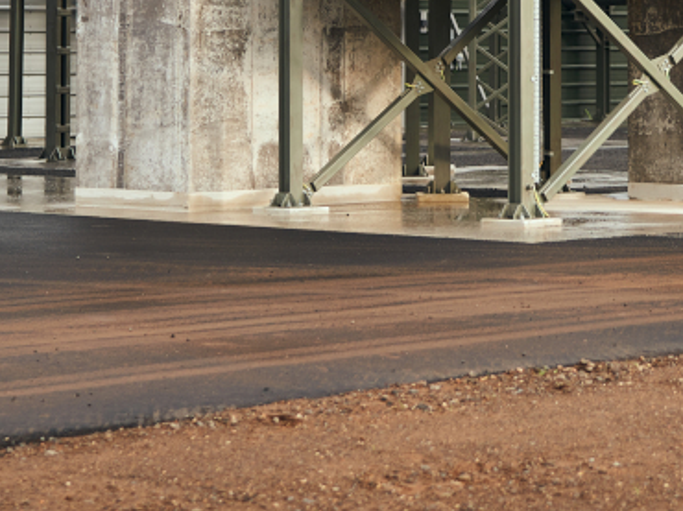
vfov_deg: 9.3
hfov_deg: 12.6
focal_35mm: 156
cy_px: -183
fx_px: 3076
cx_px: 539
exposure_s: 1/1000
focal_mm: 50
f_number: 1.6
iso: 100
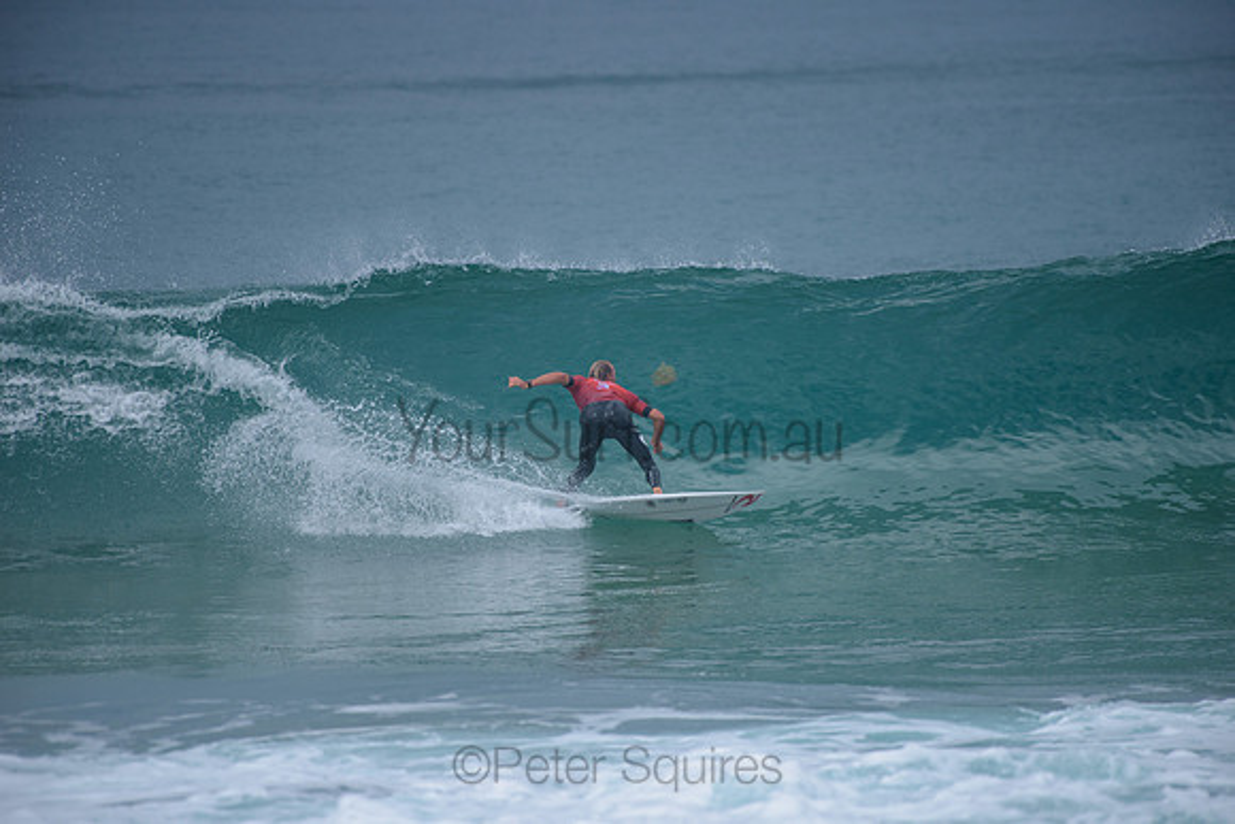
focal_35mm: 500
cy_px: 412
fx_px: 17156
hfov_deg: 4.1
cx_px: 618
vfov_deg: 2.8
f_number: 5.6
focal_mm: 500
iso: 360
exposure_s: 1/2000
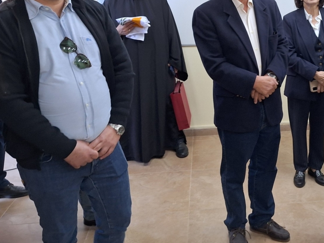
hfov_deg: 40.7
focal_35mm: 44
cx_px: 270
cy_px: 52
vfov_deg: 32.1
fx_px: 412
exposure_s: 1/50
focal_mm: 5.54
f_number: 1.8
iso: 125
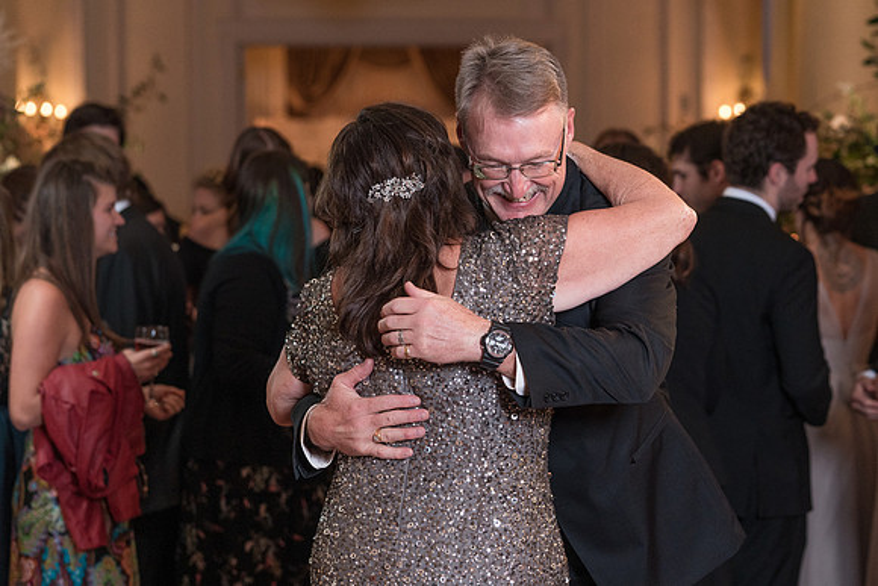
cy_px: 357
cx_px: 536
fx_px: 2559
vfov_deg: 13.1
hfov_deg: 19.4
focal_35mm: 105
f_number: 4
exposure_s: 1/200
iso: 2000
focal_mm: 86
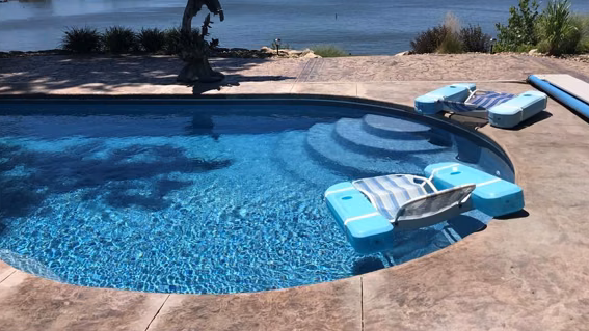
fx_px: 484
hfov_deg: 62.6
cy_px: 116
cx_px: 293
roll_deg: +0.7
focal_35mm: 31
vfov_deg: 37.5
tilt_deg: -13.5
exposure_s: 1/3096
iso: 20
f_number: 1.8
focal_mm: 3.99
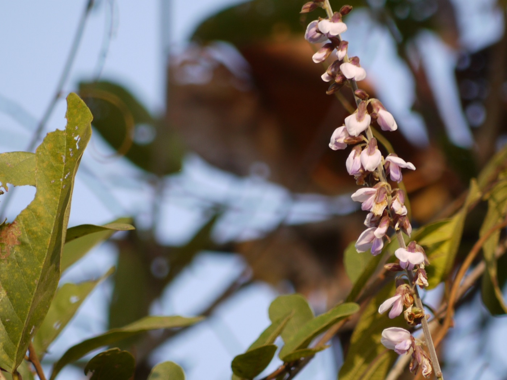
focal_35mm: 792
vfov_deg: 1.9
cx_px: 254
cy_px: 190
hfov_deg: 2.5
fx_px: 11600
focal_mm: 200
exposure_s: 1/200
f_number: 5.6
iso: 100
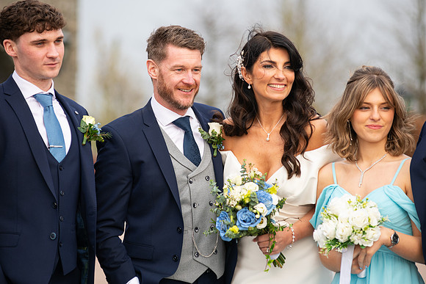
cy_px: 142
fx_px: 2190
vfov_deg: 7.4
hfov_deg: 11.1
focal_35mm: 185
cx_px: 213
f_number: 3.5
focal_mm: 185
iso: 160
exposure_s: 1/200
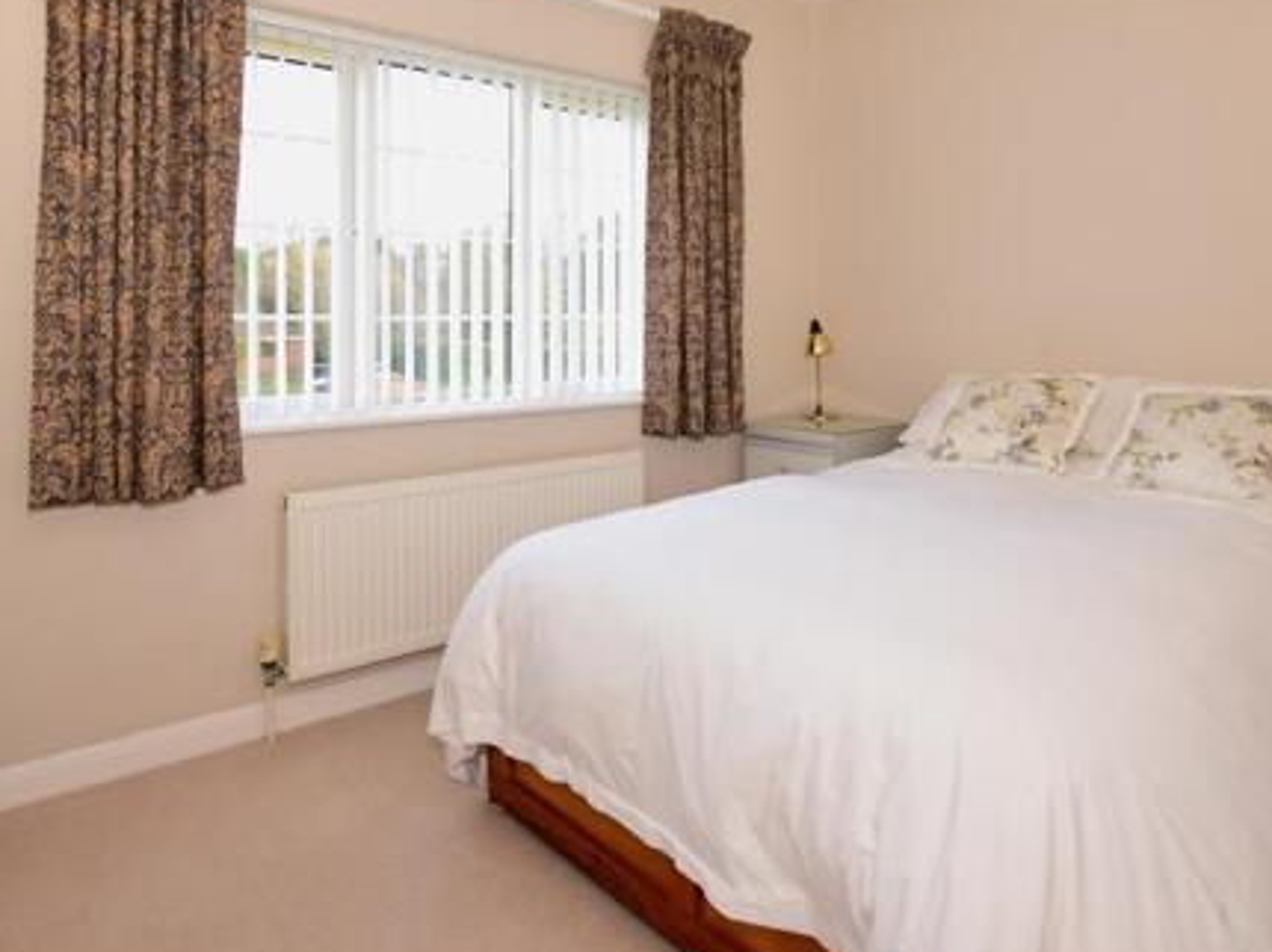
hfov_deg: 76.3
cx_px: 686
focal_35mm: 22
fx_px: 808
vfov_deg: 59.6
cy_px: 318
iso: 400
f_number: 5.6
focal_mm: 10
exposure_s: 1/100
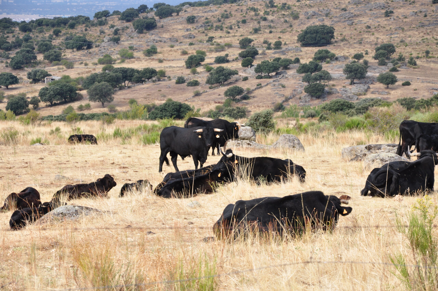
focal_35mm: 158
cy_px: 146
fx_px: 1914
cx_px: 219
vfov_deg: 8.7
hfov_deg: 13.1
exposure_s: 1/250
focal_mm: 105
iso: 280
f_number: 10
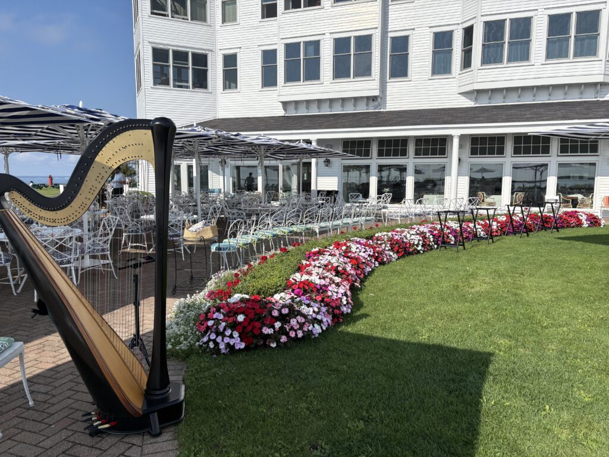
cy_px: 228
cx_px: 304
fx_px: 457
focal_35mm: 26
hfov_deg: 67.3
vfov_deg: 53.1
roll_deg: -0.1
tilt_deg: -5.8
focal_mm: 5.96
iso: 50
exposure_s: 1/4329
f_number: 1.6
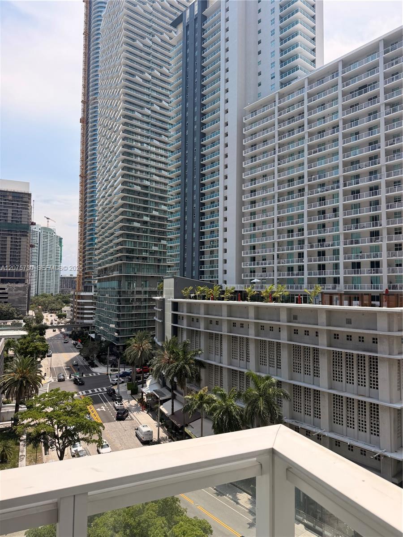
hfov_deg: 56.8
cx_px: 202
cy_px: 268
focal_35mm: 24
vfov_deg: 71.6
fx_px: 373
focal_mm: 6.76
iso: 80
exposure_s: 1/4975
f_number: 1.78
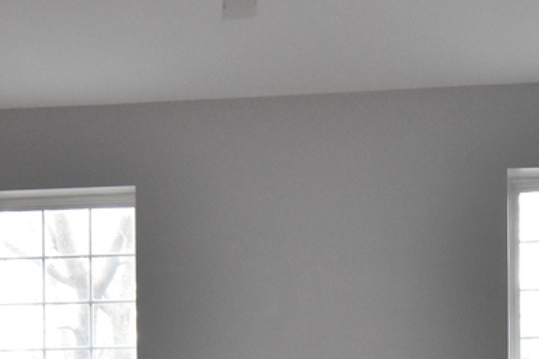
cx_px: 278
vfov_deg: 11.4
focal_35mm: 111
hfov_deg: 18.4
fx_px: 1664
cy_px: 663
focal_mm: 17
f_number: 9
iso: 1250
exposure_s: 1/80
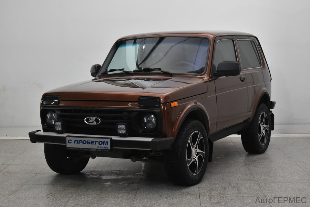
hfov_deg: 29.2
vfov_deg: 19.8
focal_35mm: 69
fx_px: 595
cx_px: 155
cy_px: 104
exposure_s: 1/125
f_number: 5.3
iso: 1400
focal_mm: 46
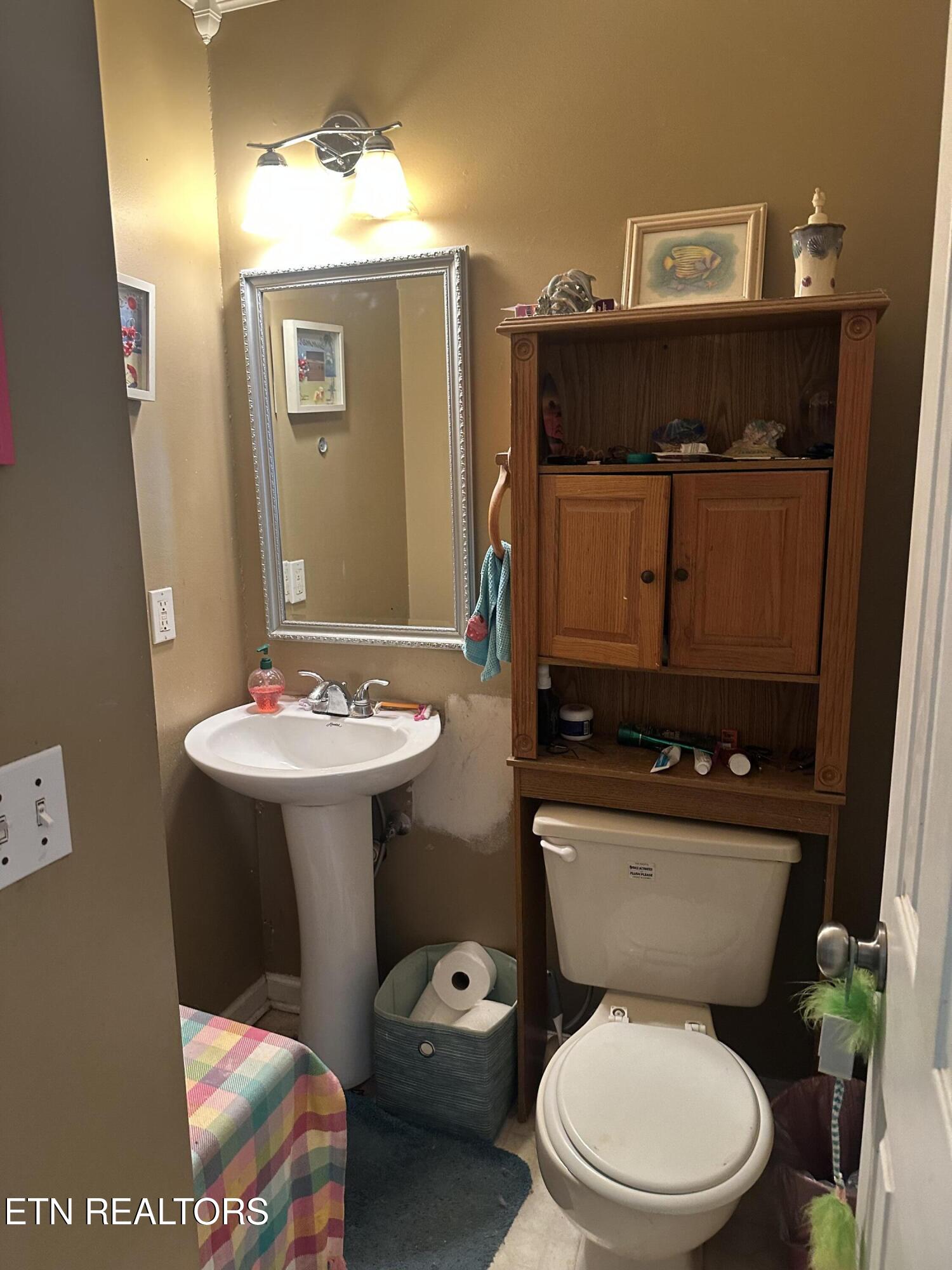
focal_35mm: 24
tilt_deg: -7.5
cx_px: 476
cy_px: 635
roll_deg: +0.3
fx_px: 880
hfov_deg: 56.8
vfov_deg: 71.6
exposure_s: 1/60
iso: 400
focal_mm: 6.86
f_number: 1.78
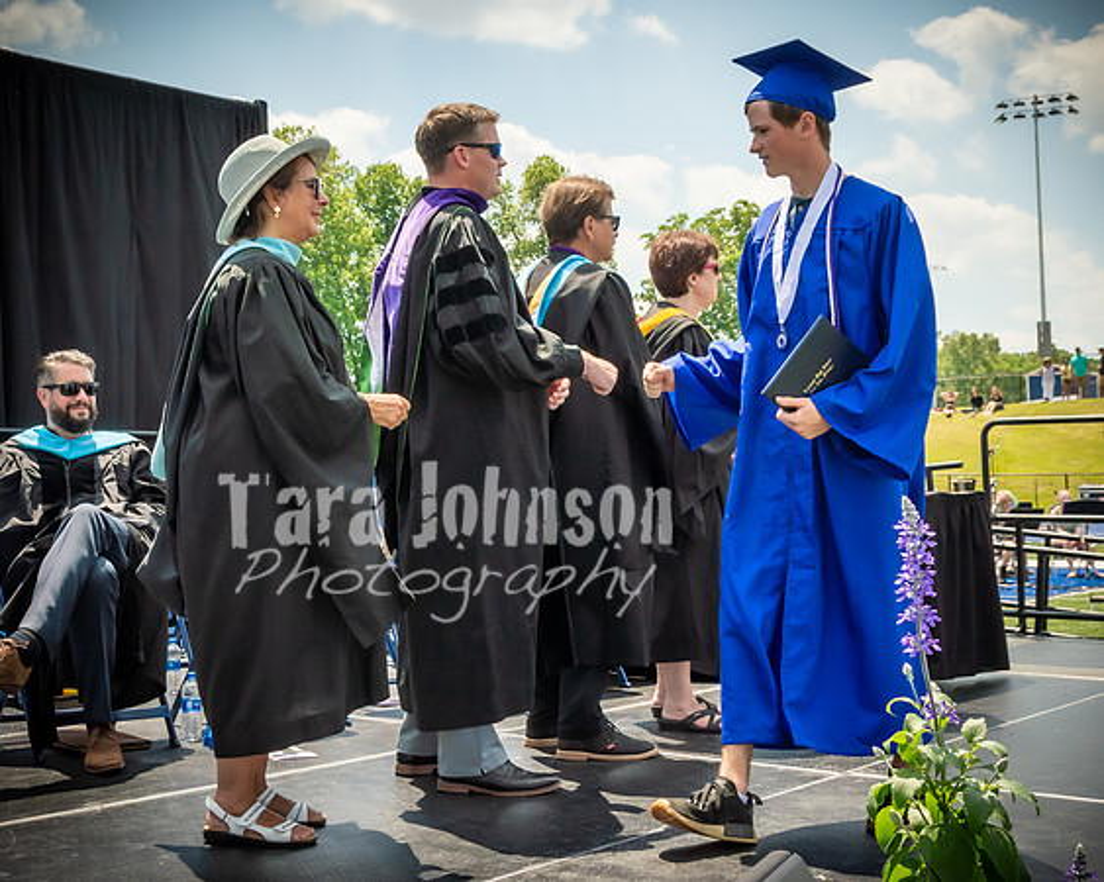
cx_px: 439
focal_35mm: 50
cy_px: 327
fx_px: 1643
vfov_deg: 29.9
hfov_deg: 37.0
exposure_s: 1/800
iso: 200
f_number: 7.1
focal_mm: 20
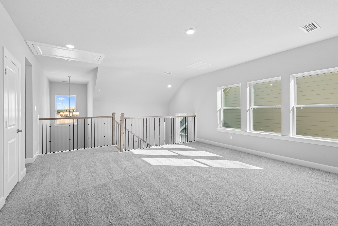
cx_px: 169
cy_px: 113
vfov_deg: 73.8
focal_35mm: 16
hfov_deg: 96.7
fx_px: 150
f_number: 9
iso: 160
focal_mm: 16
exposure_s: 1/13
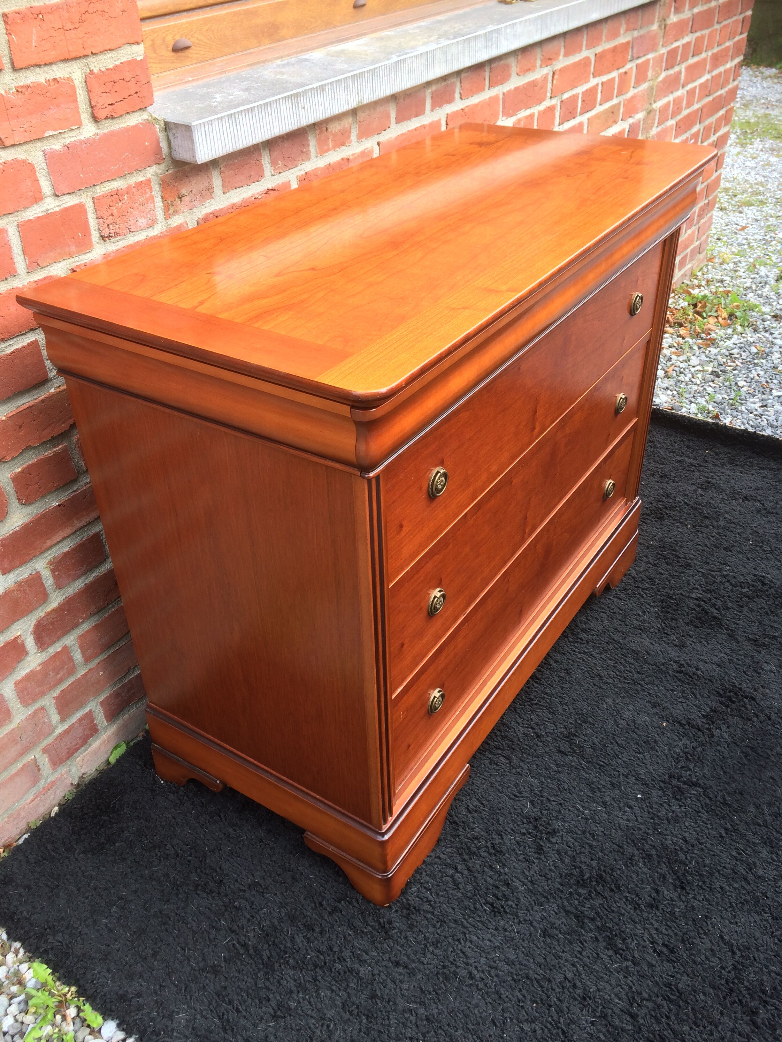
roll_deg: +1.3
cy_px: 521
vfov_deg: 61.7
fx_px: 874
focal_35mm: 29
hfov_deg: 48.2
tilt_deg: -40.0
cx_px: 391
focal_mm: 4.15
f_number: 2.2
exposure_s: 1/120
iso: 32
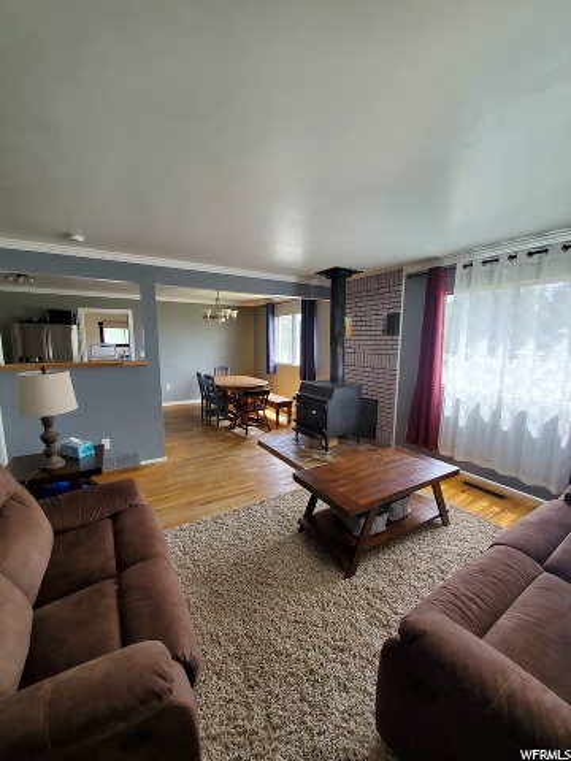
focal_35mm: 13
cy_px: 380
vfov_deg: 106.2
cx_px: 286
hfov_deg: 89.9
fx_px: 286
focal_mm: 1.8
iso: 125
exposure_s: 1/59
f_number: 2.2
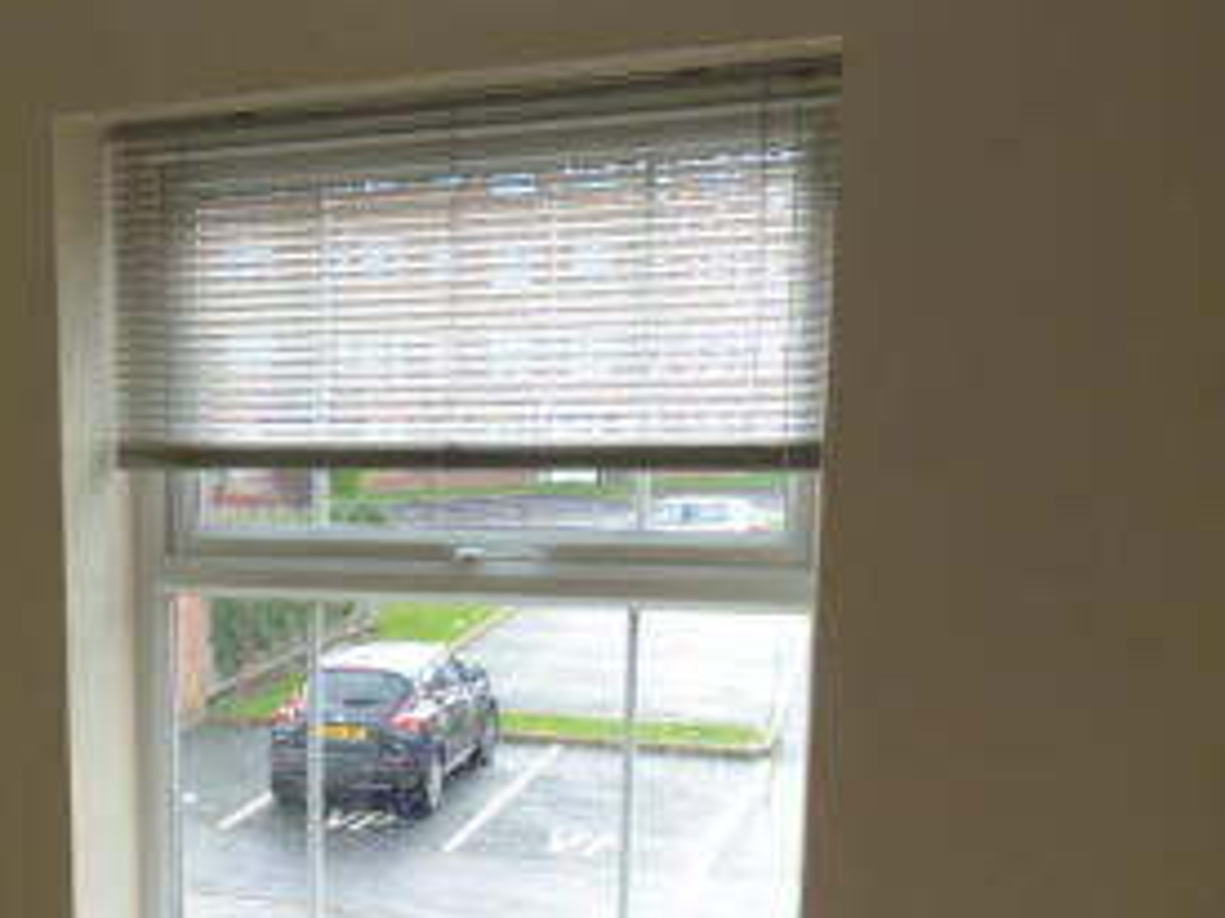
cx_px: 145
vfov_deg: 26.6
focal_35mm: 53
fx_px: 1875
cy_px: 827
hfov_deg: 34.4
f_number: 2.8
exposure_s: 1/125
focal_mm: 4.5
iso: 100
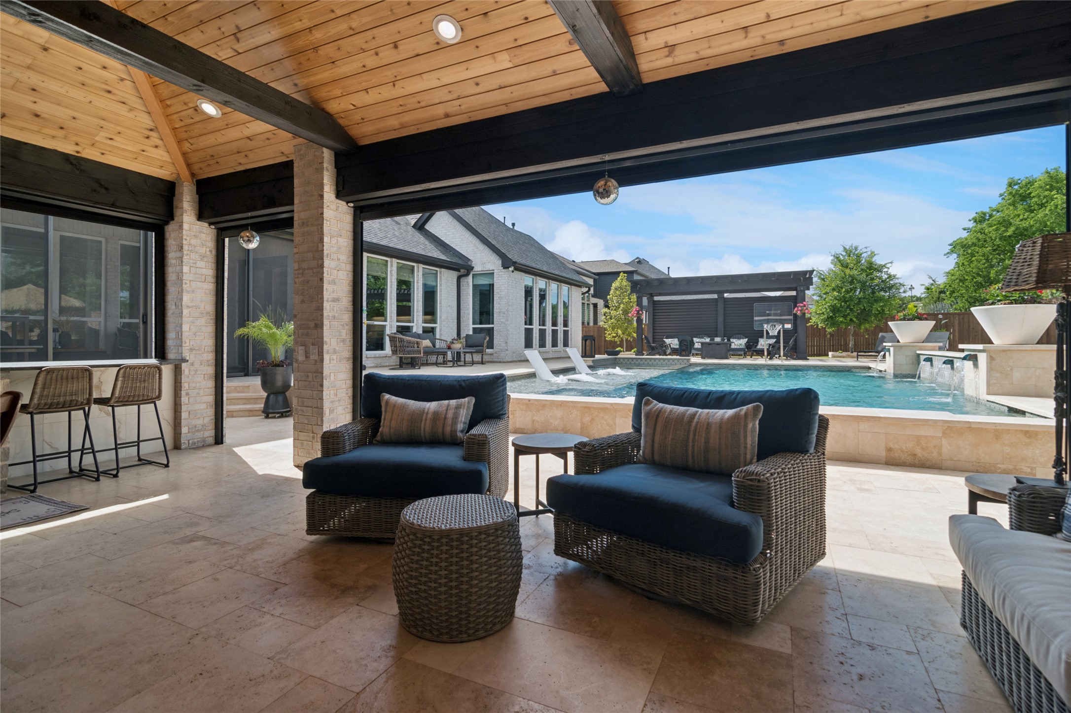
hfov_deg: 95.0
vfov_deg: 72.0
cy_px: 356
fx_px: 491
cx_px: 536
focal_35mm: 16
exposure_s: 1/100
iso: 100
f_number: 9
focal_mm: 11
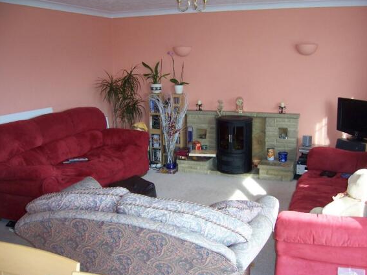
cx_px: 187
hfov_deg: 50.1
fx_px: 392
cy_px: 136
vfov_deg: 38.7
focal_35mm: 37
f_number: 3
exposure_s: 1/60
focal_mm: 6
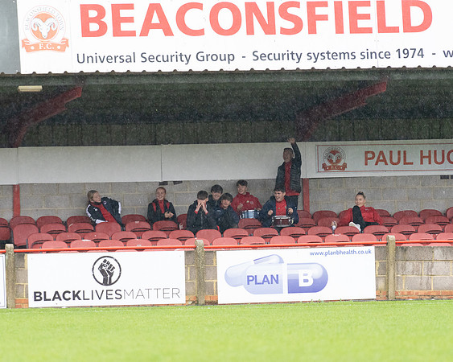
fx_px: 4783
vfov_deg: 4.3
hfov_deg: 5.4
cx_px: 213
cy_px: 205
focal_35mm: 357
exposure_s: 1/500
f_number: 4
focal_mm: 280
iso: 4000
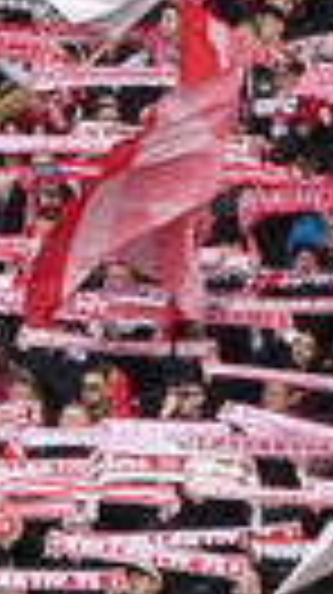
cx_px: 72
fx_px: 15344
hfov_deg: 1.2
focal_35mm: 975
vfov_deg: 2.2
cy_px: 220
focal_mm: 33.2
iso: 80
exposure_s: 1/100
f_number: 5.6
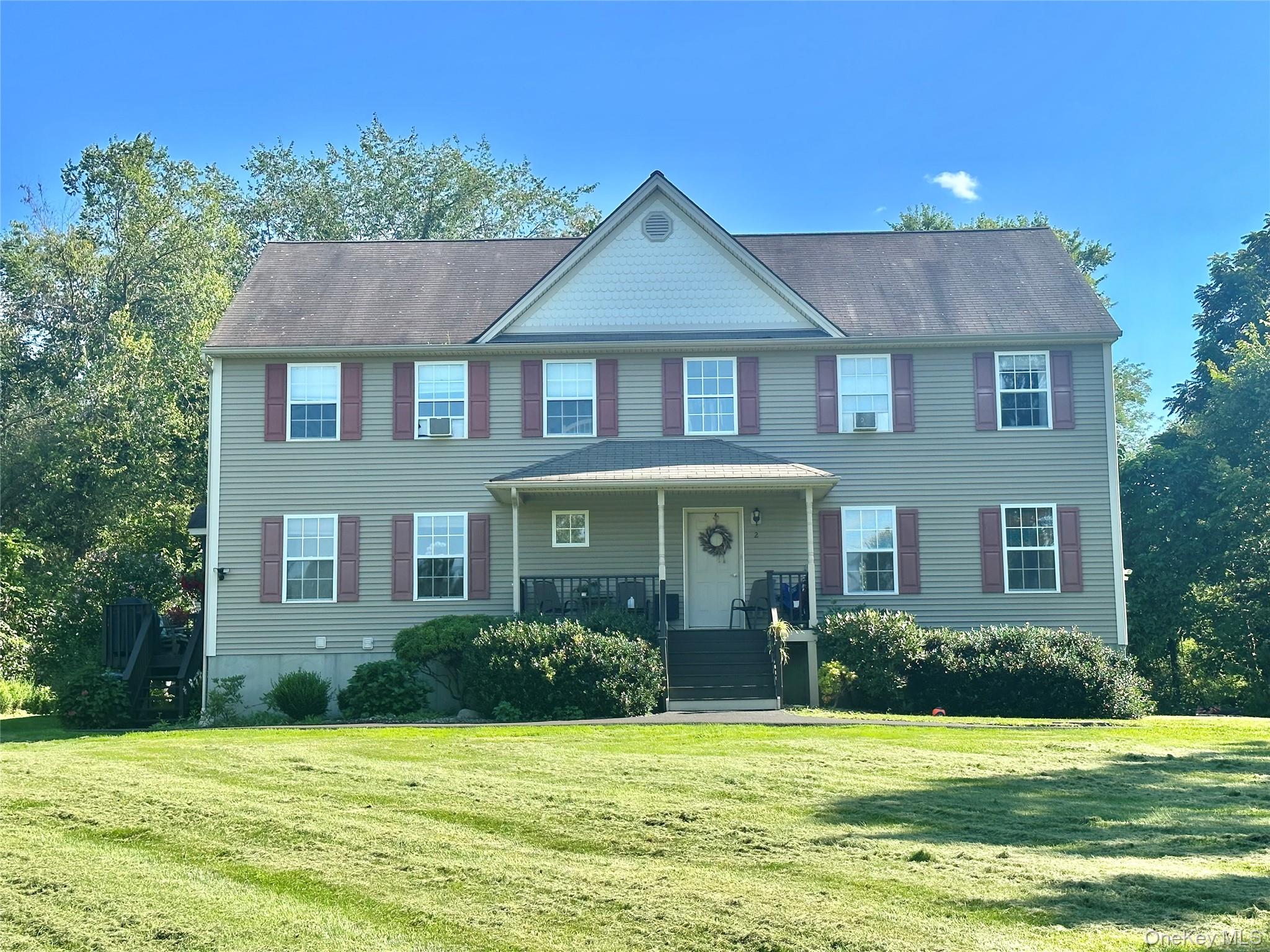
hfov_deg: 39.7
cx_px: 635
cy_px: 476
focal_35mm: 48
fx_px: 1761
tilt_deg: +8.0
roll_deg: +0.4
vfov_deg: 30.3
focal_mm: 6.86
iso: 64
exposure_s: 1/1751
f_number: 1.78
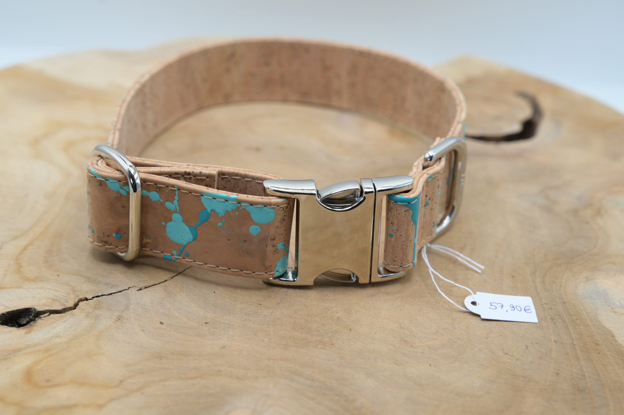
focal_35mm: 61
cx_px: 312
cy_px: 208
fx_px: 1057
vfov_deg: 22.2
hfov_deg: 32.9
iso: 100
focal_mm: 61
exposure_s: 1/50
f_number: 6.3
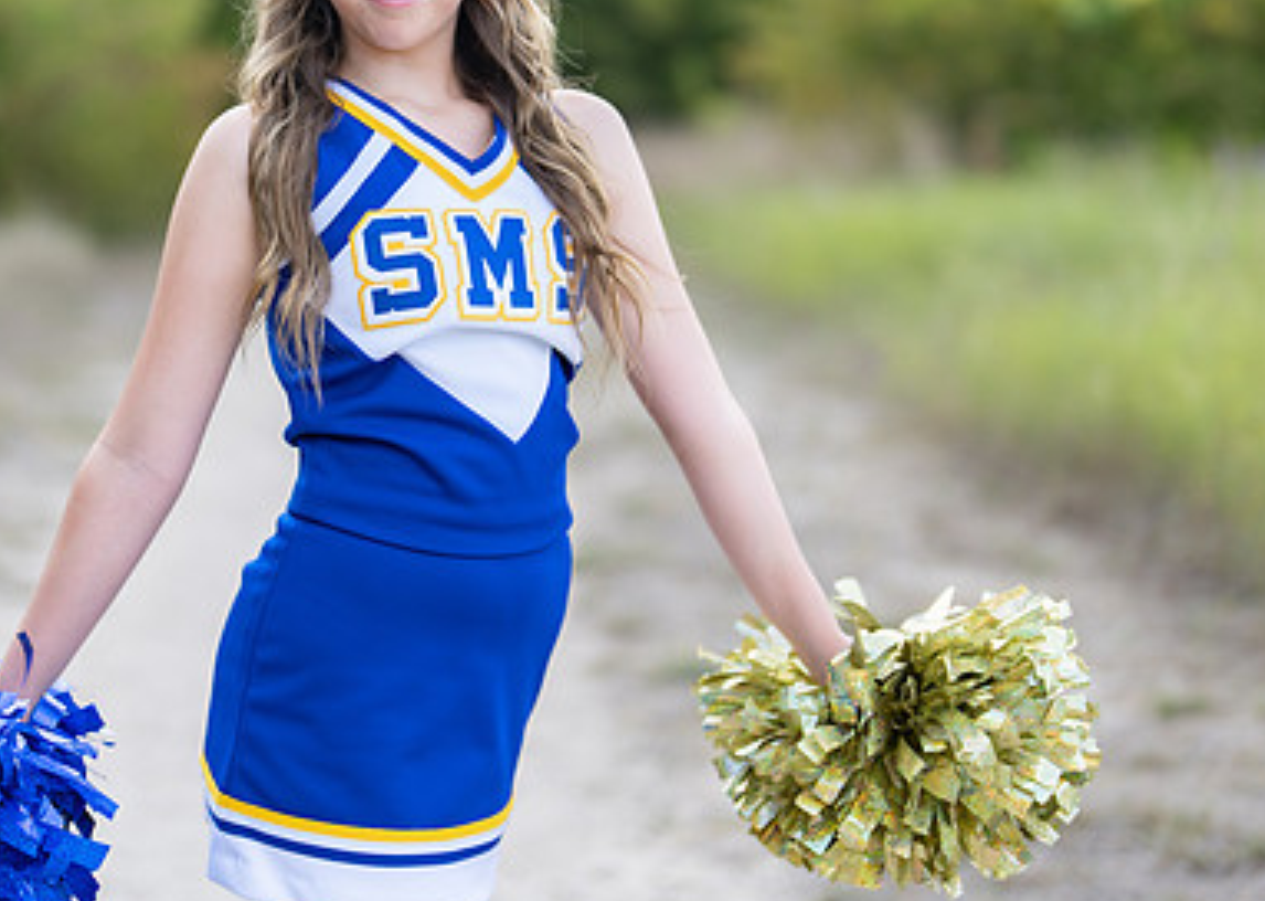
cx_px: 416
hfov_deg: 23.1
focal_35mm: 86
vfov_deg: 16.6
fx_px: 3086
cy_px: 306
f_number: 1.2
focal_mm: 50
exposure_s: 1/1000
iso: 100
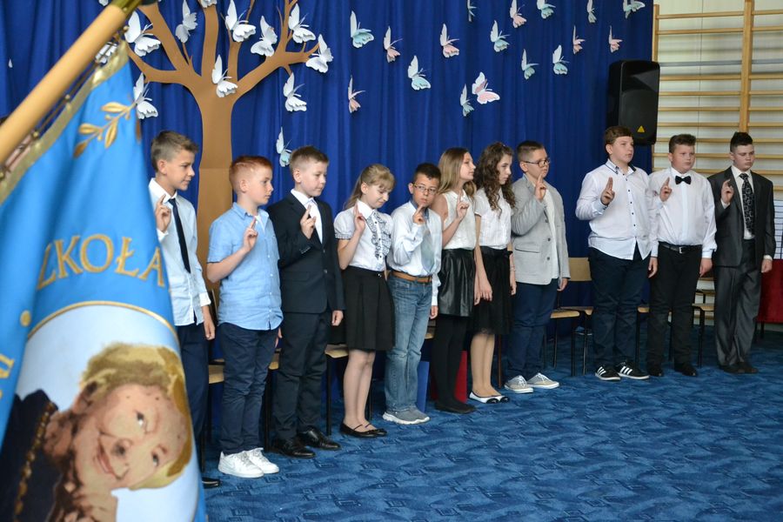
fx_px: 1240
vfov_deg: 23.8
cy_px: 261
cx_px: 392
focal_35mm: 57
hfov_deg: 35.1
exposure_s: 1/320
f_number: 4.5
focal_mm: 38
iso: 3200
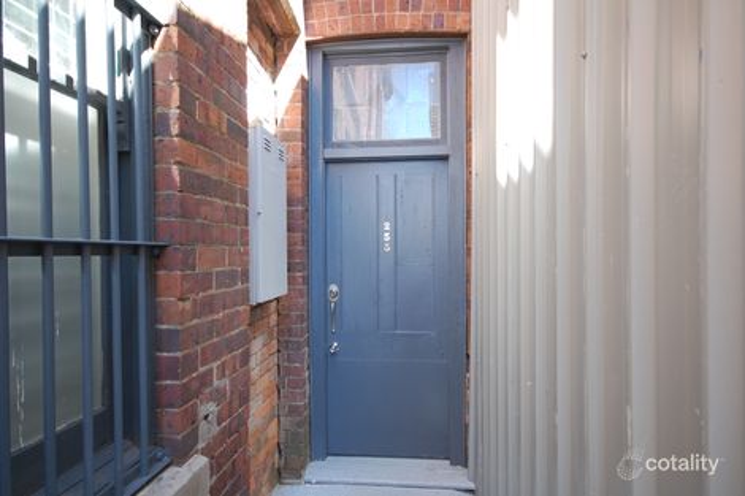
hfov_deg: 81.2
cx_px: 372
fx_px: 434
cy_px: 248
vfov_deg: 59.5
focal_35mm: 21
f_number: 4.8
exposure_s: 1/80
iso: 400
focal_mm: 14
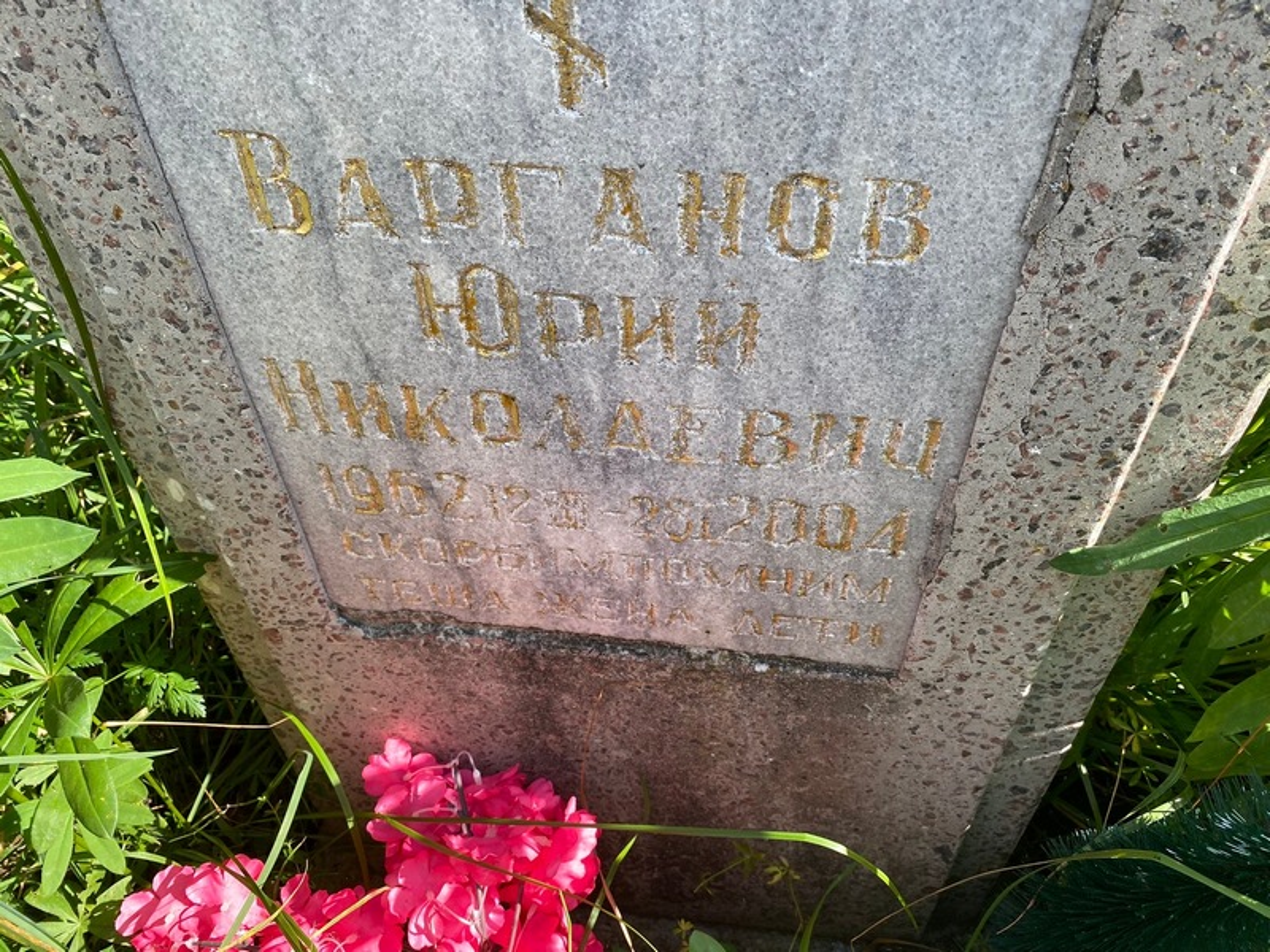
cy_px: 476
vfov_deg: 53.1
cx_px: 635
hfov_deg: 67.3
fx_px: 954
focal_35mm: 26
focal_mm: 4.25
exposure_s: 1/582
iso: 32
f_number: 1.8
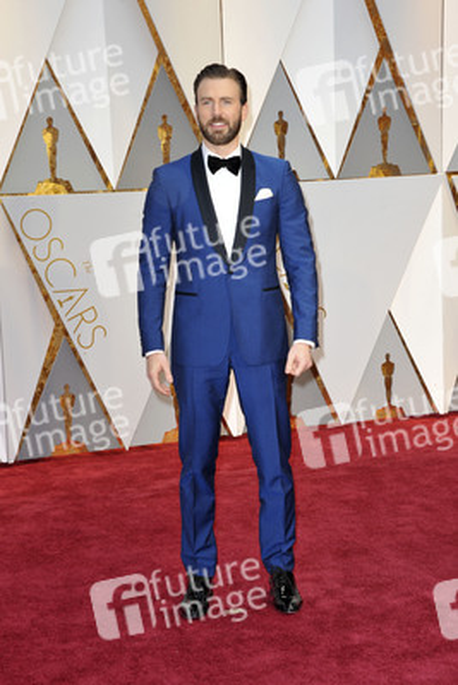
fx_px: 1296
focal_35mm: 68
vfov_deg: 29.6
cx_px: 229
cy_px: 342
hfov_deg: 20.0
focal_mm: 68
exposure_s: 1/250
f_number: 7.1
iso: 1000
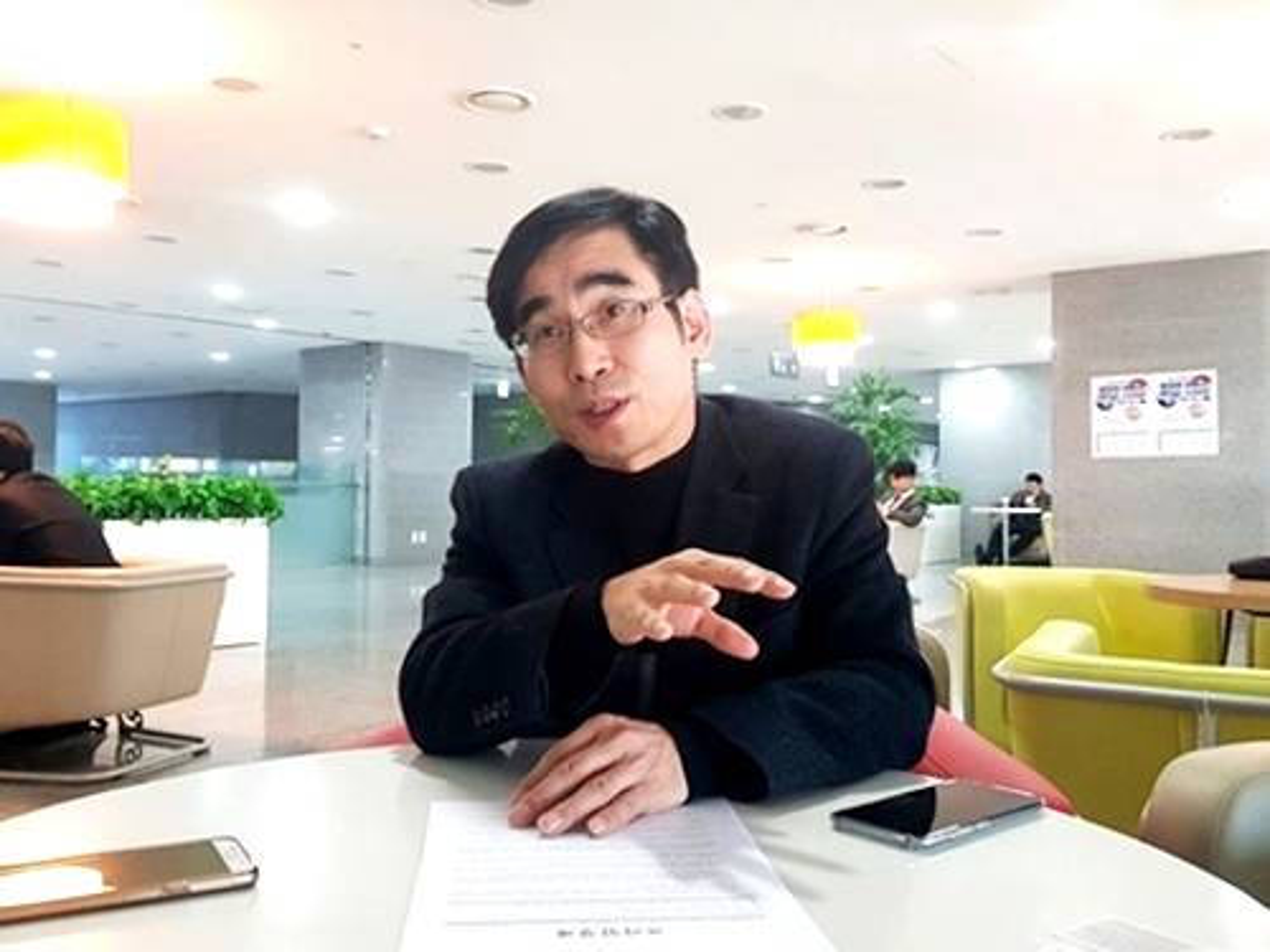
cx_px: 635
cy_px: 476
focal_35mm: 26
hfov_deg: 67.3
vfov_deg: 53.1
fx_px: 954
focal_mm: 4.2
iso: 200
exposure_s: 1/30
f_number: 1.7
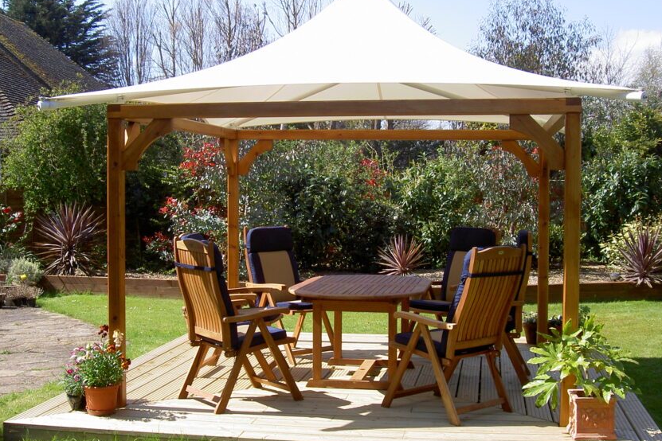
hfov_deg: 39.6
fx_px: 919
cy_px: 243
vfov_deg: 27.0
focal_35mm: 50
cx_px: 317
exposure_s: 1/200
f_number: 4.7
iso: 100
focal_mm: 8
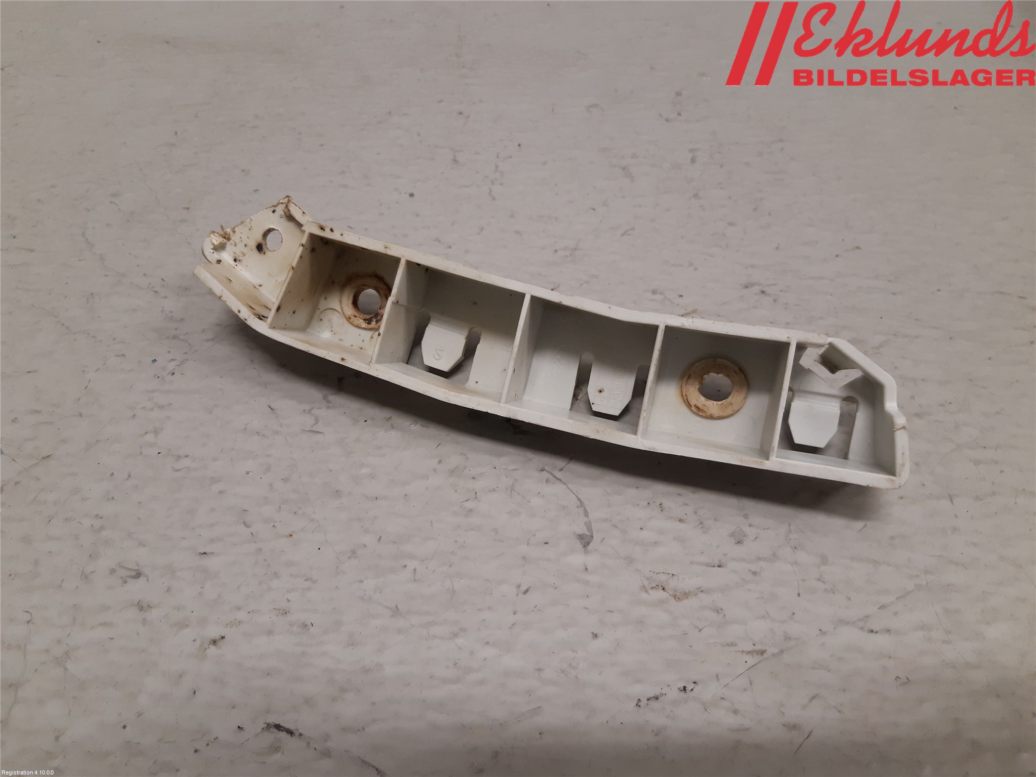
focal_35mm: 26
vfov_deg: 53.1
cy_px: 388
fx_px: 778
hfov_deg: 67.3
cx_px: 518
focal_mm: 3.93
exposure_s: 1/50
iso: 100
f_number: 1.7
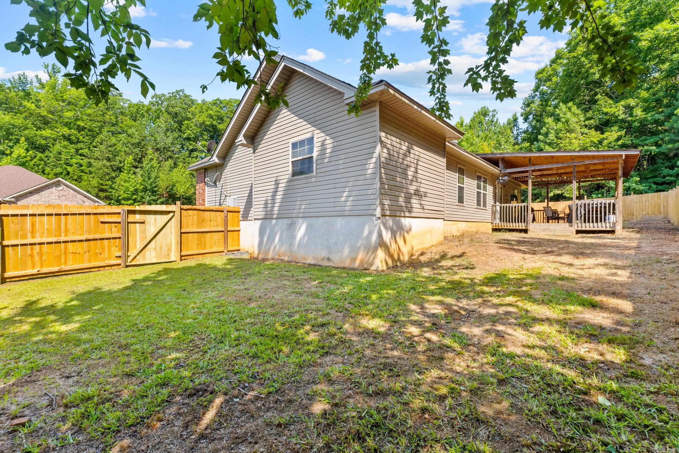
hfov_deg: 100.4
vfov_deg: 77.3
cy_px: 226
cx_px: 340
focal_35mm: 15
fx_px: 283
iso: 200
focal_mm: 10
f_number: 9
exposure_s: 1/50
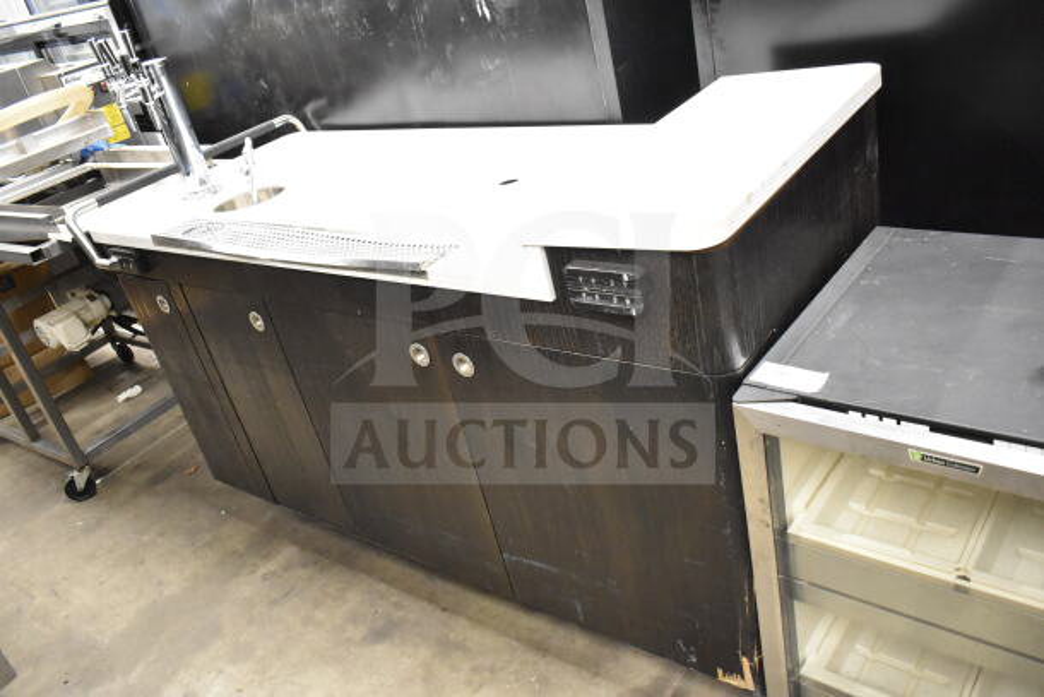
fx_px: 870
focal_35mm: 30
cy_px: 348
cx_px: 522
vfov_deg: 43.6
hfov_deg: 61.9
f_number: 3.5
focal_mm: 20
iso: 5000
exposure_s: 1/30
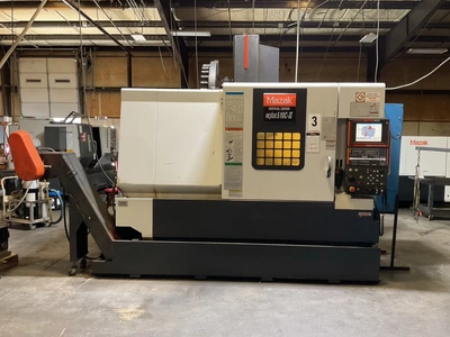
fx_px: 377
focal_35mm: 29
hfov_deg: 61.7
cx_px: 225
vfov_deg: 48.2
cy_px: 168
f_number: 1.8
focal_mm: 3
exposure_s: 1/40
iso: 250
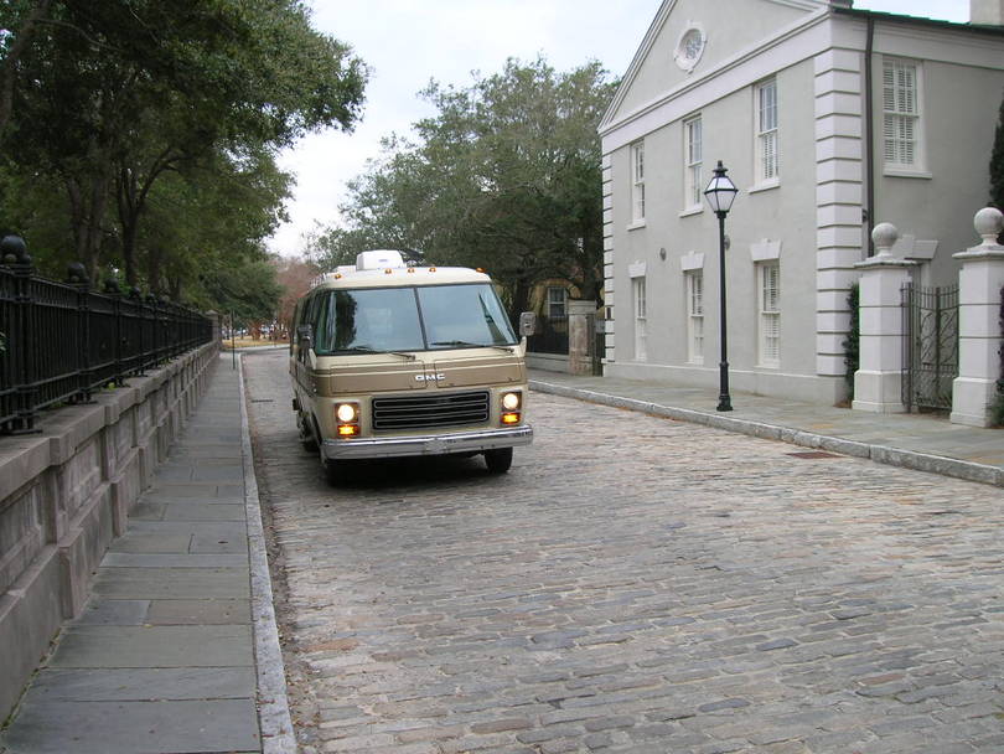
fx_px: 986
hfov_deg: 53.9
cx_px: 502
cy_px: 377
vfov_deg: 41.8
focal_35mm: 34
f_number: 4.9
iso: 50
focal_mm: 5.7
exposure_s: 1/59
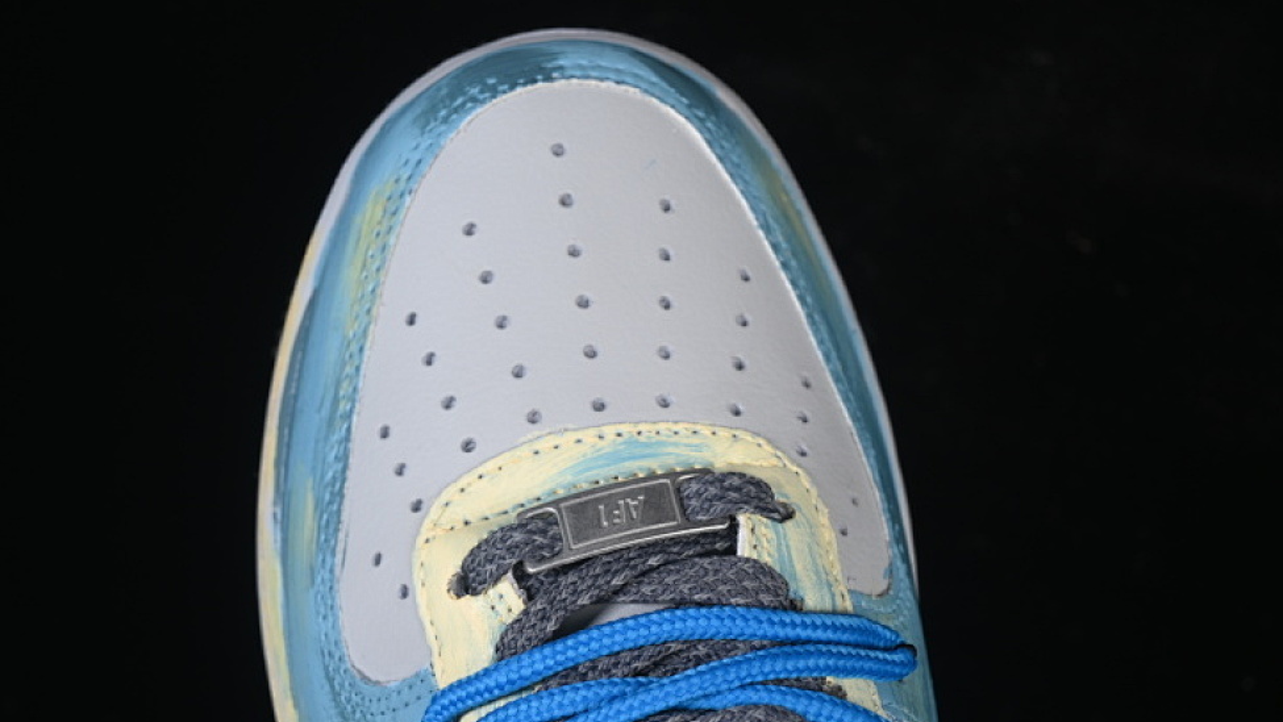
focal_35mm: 87
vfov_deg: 13.9
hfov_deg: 24.4
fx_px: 2960
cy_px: 455
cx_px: 593
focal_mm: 50
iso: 160
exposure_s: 1/60
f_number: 7.1
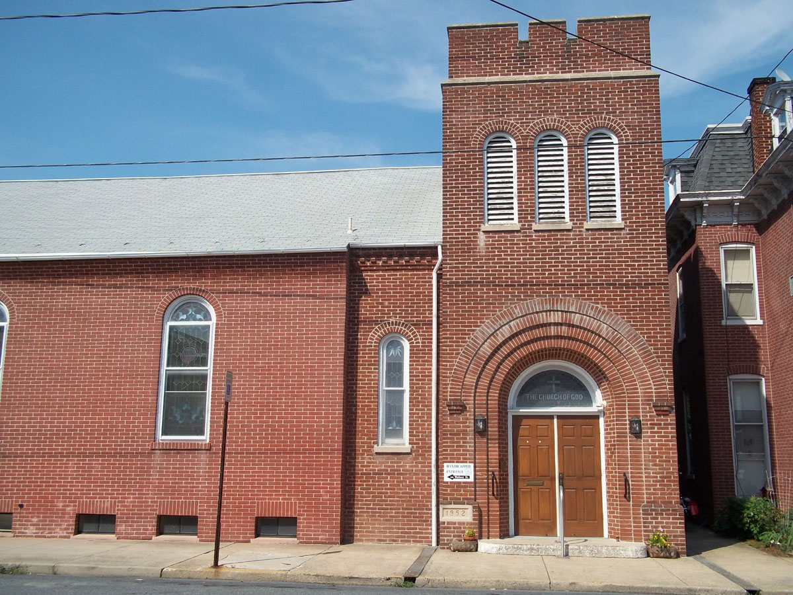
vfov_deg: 39.7
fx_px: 825
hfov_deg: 51.4
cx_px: 396
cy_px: 298
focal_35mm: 36
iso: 80
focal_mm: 6.5
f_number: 8
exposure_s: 1/200
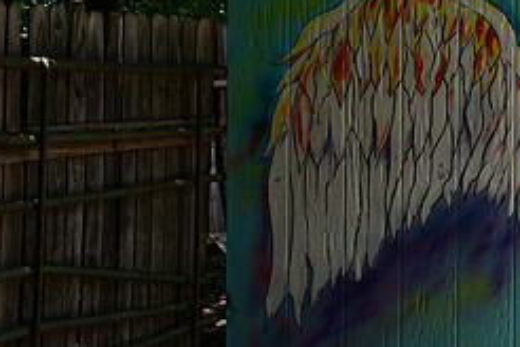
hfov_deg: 19.6
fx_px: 1430
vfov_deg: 13.8
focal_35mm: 99
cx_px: 586
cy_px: 84
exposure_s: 1/250
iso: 200
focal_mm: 28
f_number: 8
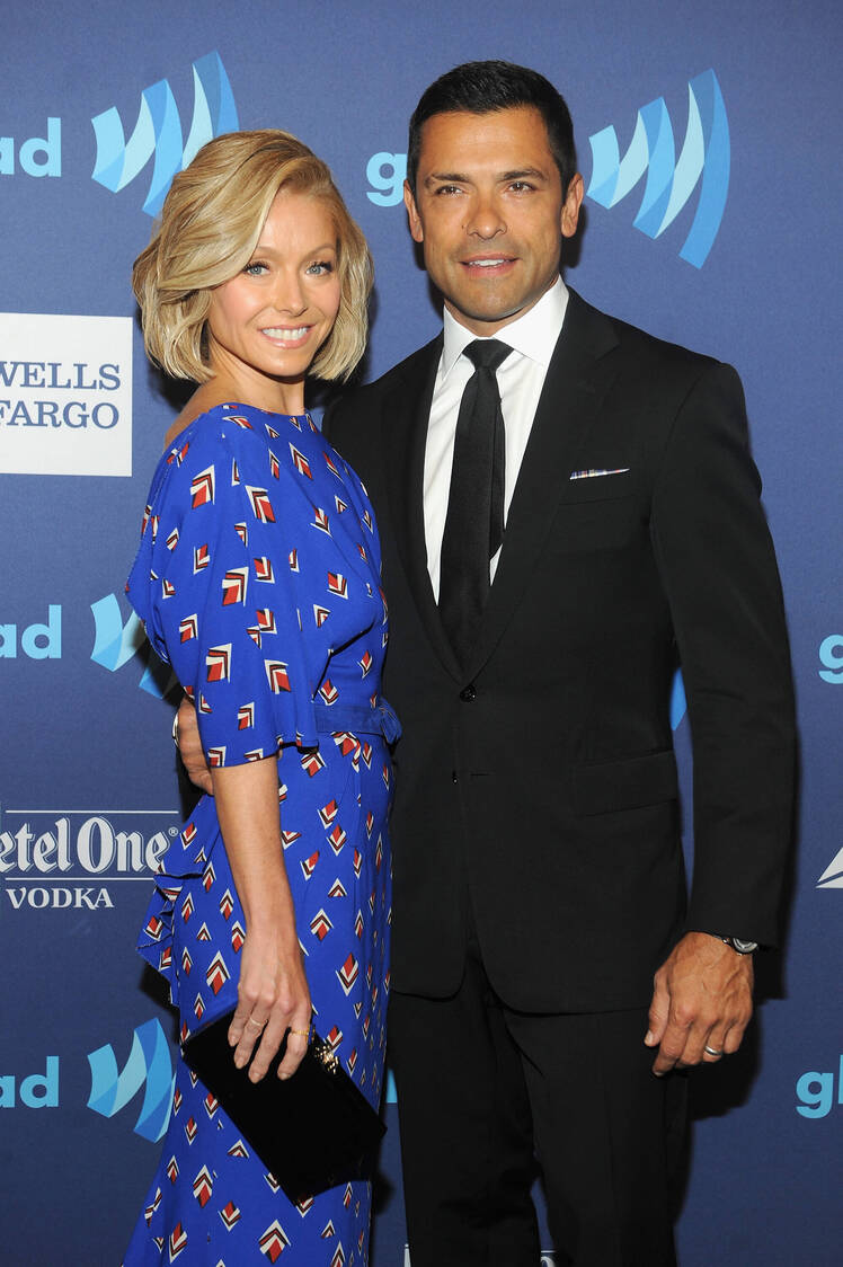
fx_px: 1582
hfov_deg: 29.8
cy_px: 634
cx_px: 422
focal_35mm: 45
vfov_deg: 43.6
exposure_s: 1/200
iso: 320
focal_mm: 45
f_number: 4
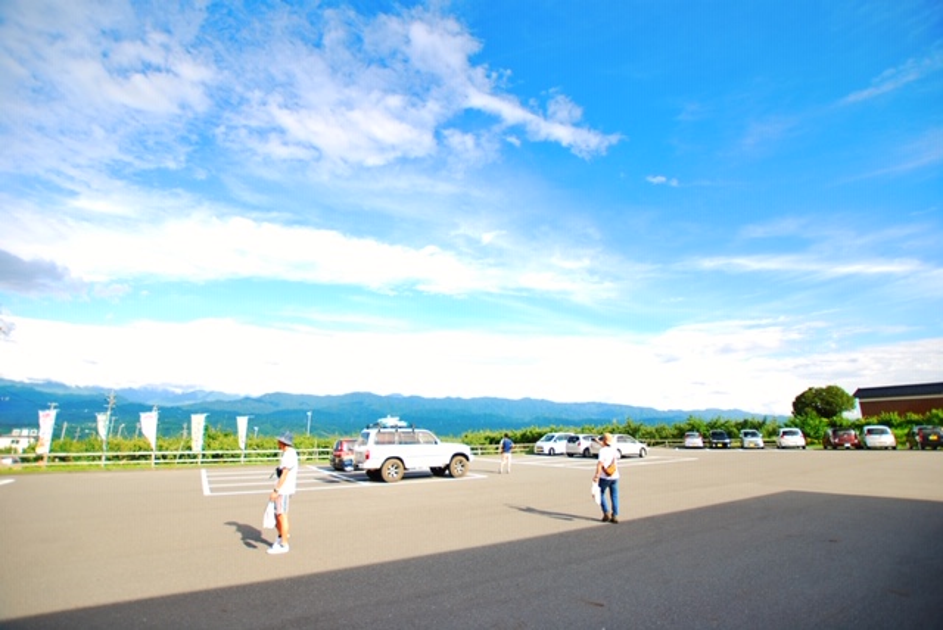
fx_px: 393
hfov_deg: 100.3
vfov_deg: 77.4
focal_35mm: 15
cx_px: 472
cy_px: 315
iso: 200
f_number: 5
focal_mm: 10
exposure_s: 1/800
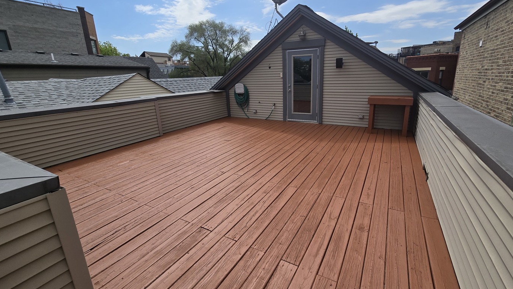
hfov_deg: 102.9
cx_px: 269
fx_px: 204
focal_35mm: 15
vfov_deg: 70.4
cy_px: 132
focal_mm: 2.2
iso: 50
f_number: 2.2
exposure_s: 1/3819
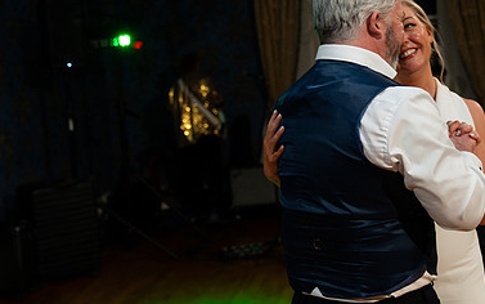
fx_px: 767
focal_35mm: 58
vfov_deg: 22.4
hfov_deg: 34.3
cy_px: 159
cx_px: 371
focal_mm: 37
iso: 1250
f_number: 2.8
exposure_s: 1/160
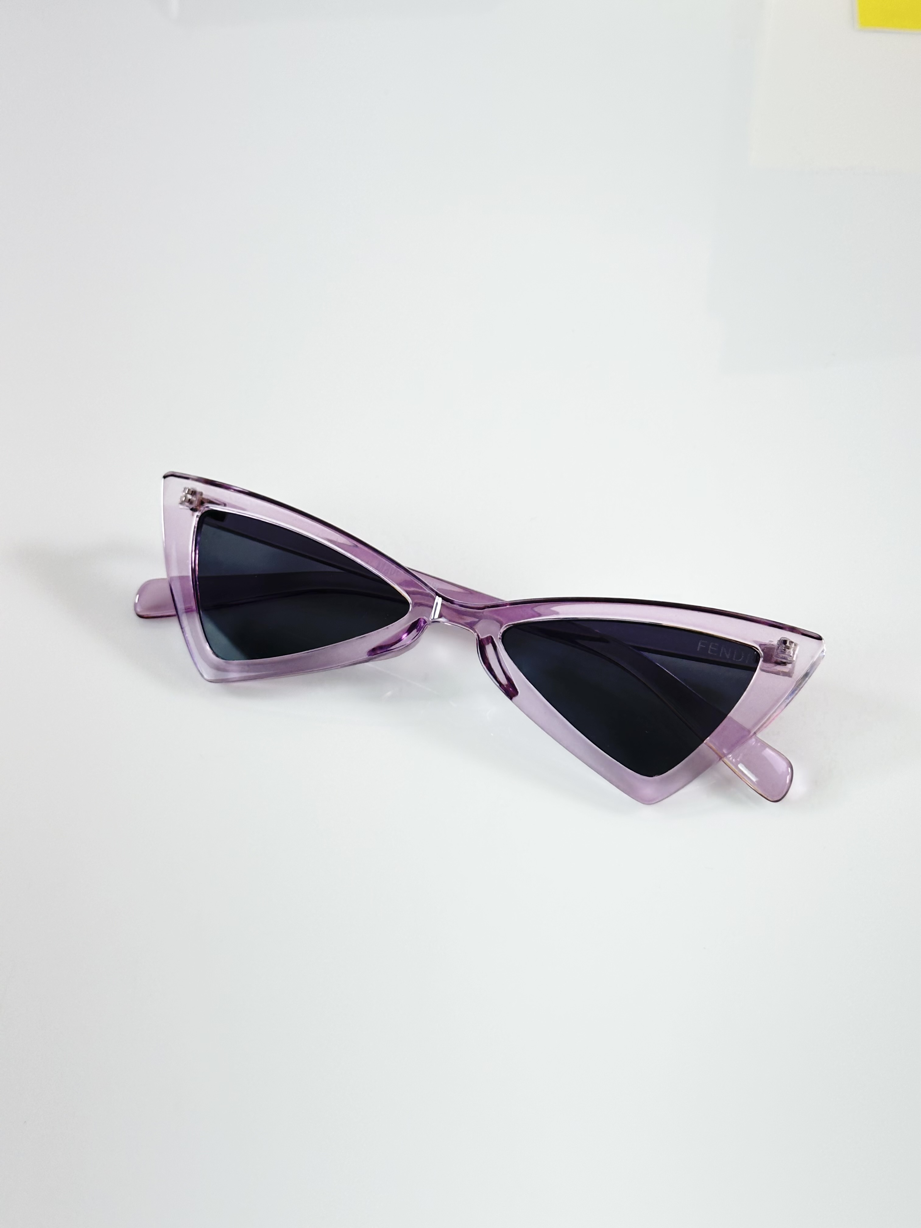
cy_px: 614
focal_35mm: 48
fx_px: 1703
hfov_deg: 30.3
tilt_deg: -47.0
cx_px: 460
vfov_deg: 39.7
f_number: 1.78
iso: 64
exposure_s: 1/100
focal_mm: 6.86
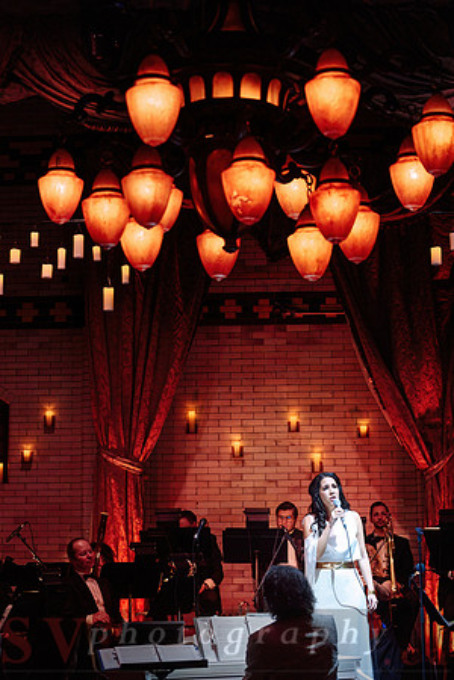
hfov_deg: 19.5
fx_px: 1324
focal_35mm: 70
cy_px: 340
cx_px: 227
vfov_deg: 28.8
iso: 1600
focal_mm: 70
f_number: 2.8
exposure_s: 1/125
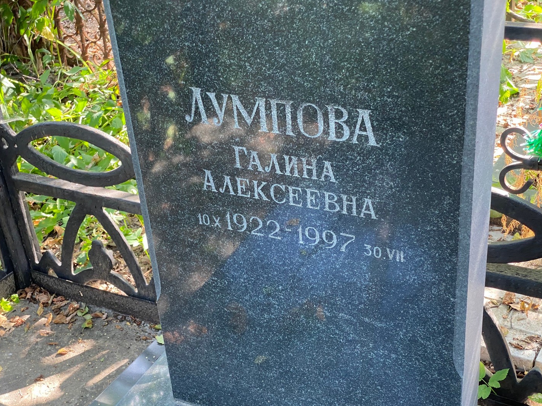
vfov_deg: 27.5
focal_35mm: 53
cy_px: 205
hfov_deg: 36.2
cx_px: 274
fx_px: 830
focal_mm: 6
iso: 125
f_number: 2
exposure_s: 1/121
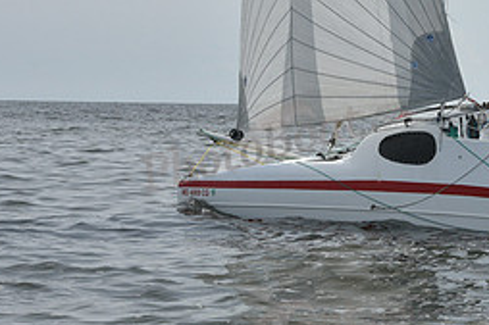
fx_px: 2172
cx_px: 514
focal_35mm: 160
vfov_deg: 8.5
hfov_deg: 12.7
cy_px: 16
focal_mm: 70
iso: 320
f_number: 10
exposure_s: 1/1250
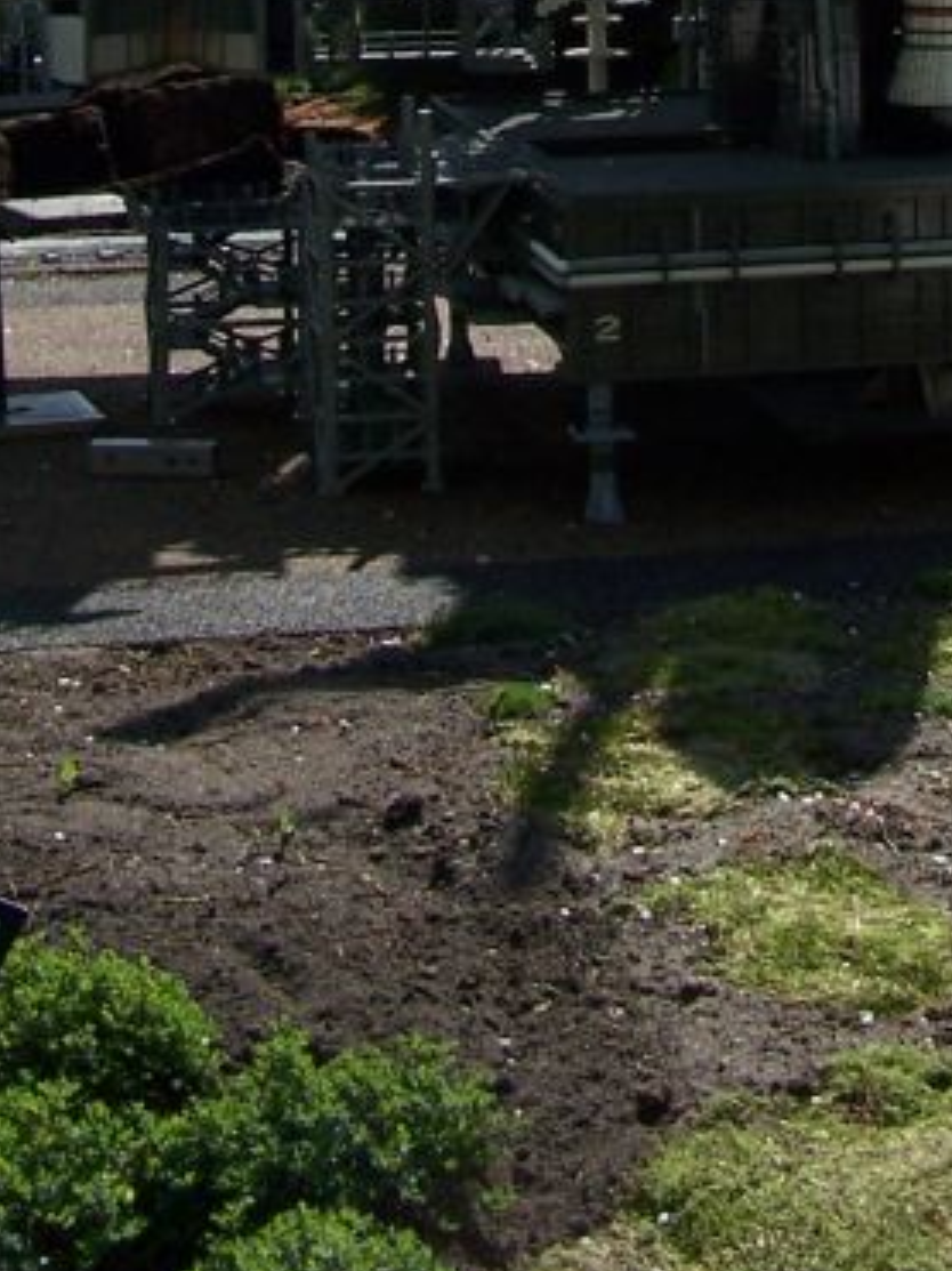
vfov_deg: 17.4
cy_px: -432
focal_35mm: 105
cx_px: 640
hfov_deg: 14.1
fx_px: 3852
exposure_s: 1/1000
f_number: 4
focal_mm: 6.3
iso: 80
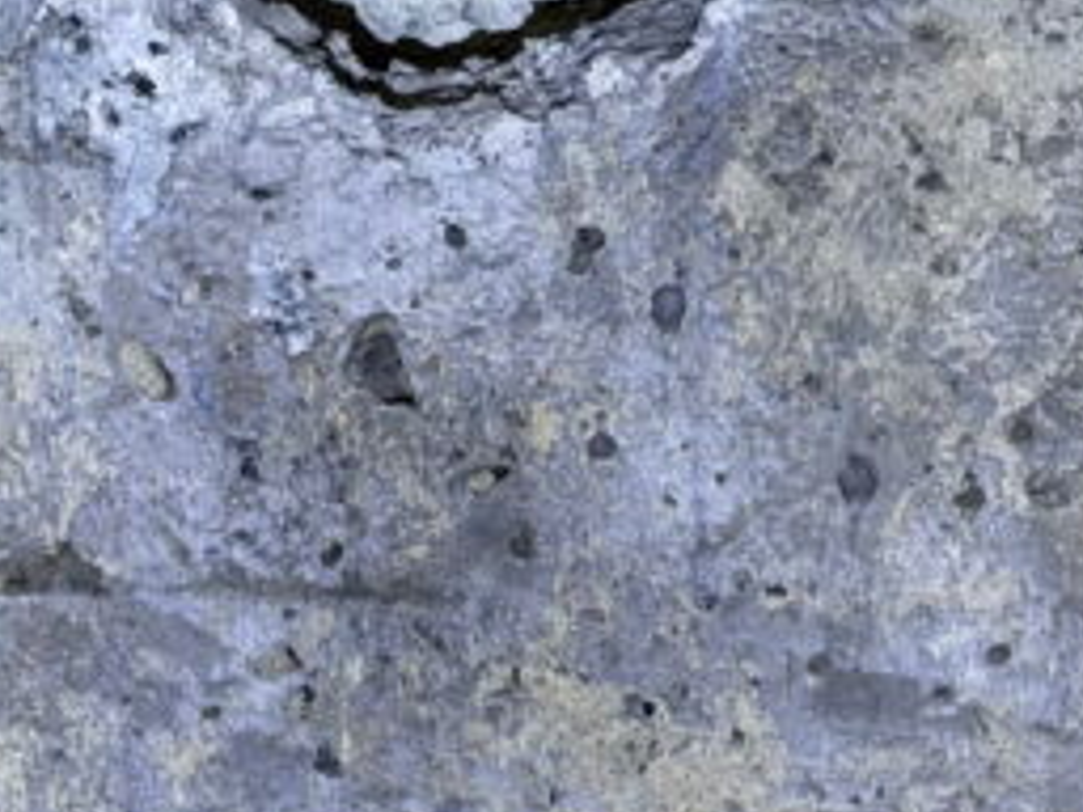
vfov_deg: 7.7
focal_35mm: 192
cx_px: 470
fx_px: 6007
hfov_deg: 10.3
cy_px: -4
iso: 100
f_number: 1.8
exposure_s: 1/62
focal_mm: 6.8
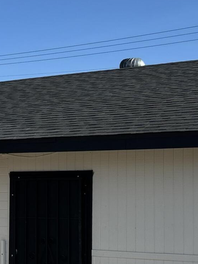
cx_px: -63
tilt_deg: +3.1
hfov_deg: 13.6
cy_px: 173
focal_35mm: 105
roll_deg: -0.6
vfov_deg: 18.7
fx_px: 801
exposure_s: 1/4115
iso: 50
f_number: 1.5
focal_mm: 5.7
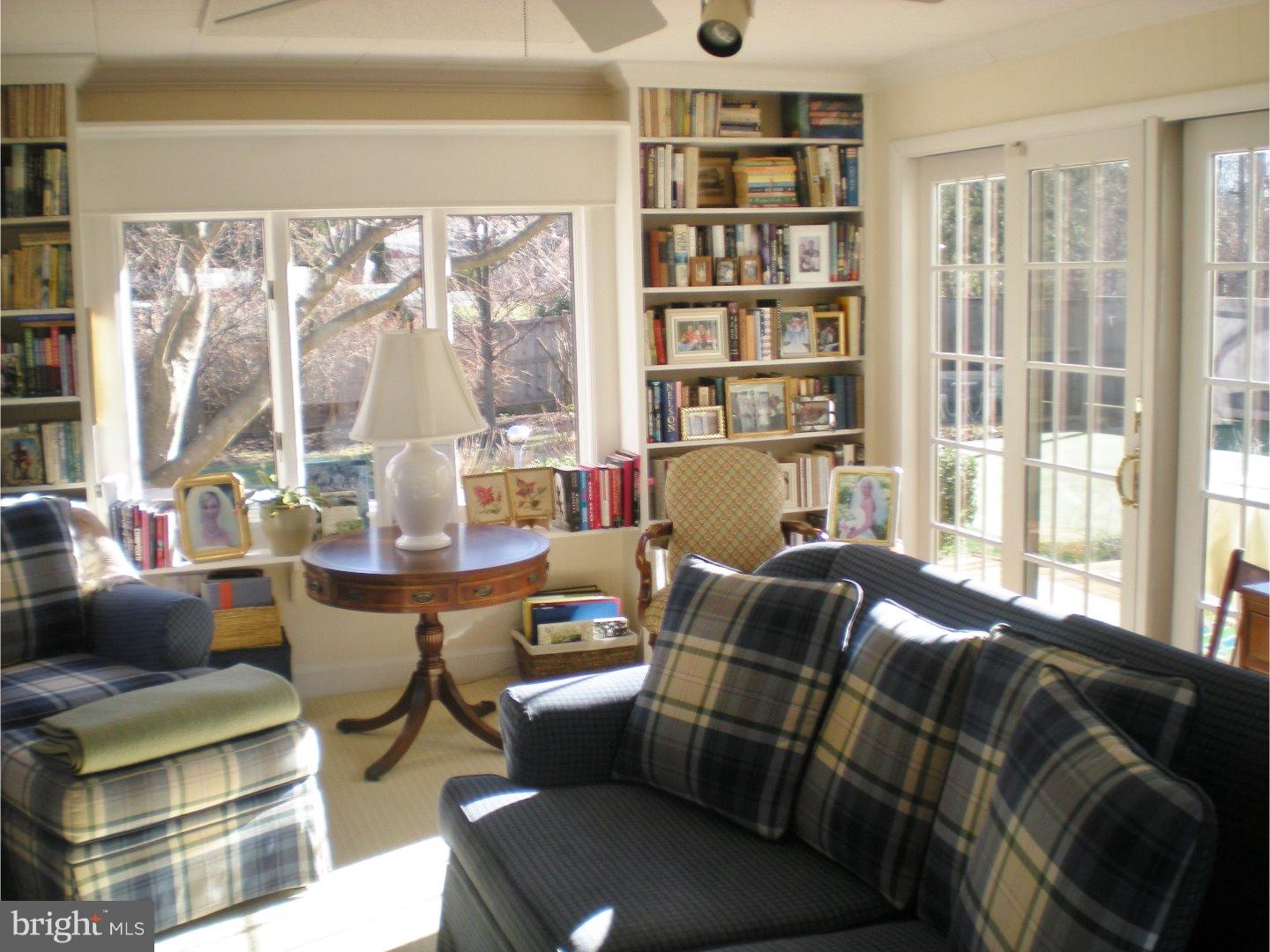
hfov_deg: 49.0
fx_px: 1394
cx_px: 635
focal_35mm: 38
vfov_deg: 37.7
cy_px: 476
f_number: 3.1
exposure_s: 1/90.8
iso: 64
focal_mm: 6.3
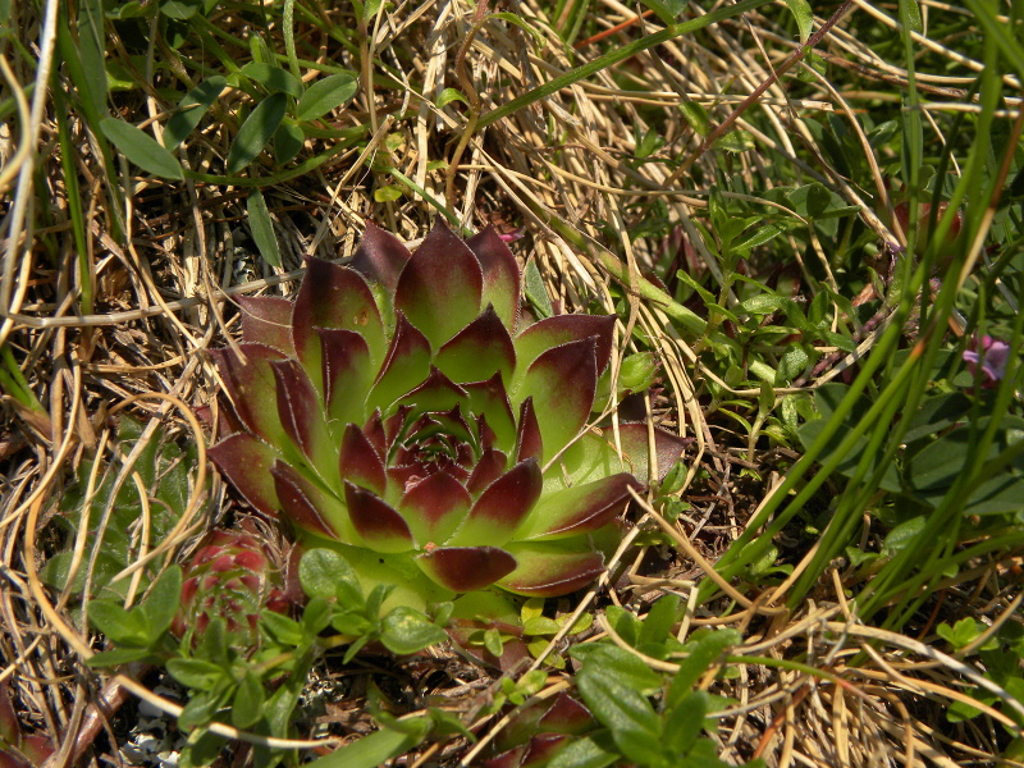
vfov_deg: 28.0
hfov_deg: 36.8
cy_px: 384
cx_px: 512
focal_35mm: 52
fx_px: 1538
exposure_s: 1/640
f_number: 5.6
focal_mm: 9.2
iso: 100
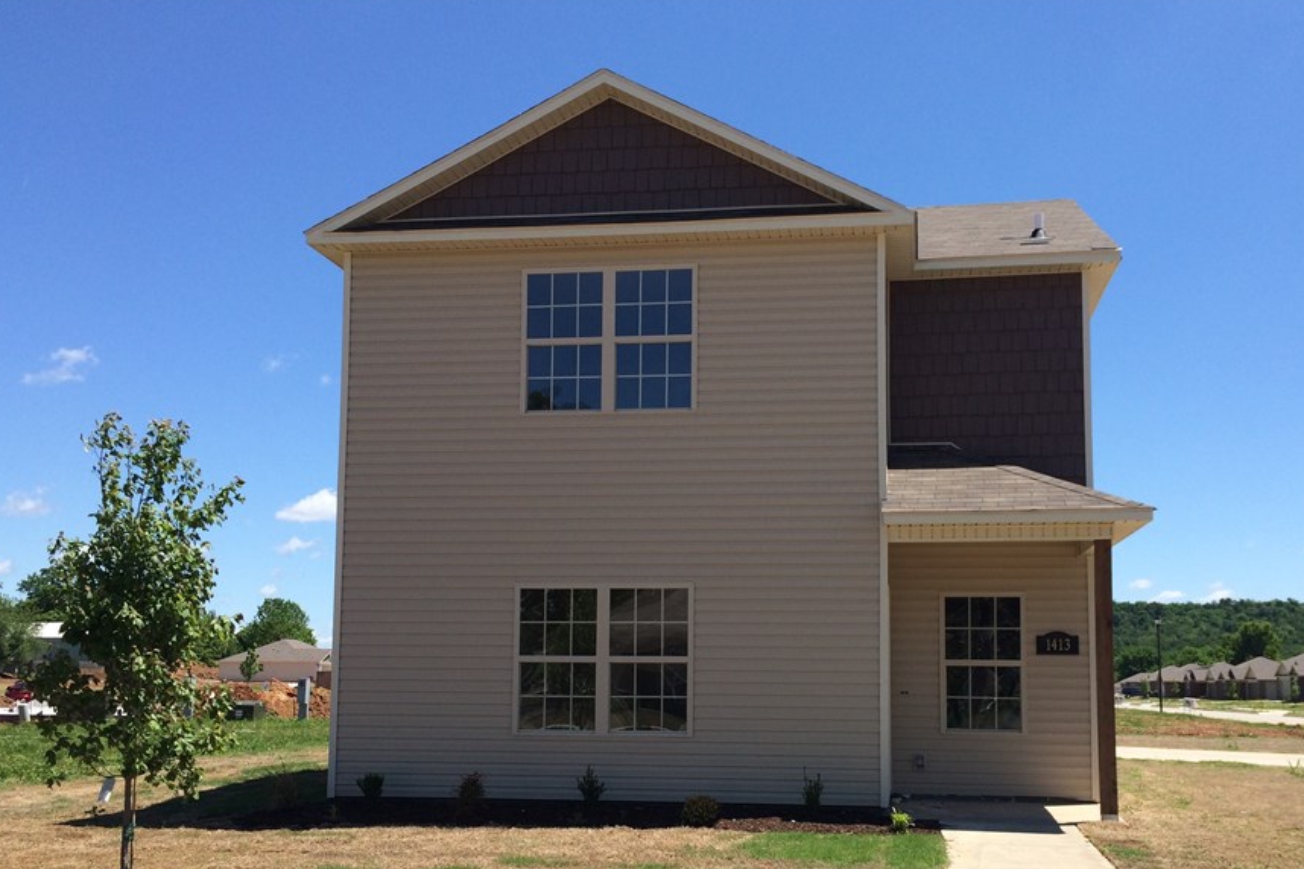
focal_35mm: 36
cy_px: 567
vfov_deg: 36.6
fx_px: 1304
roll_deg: +0.0
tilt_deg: +4.2
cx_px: 736
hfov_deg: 53.0
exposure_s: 1/1866
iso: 32
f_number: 2.2
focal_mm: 4.15
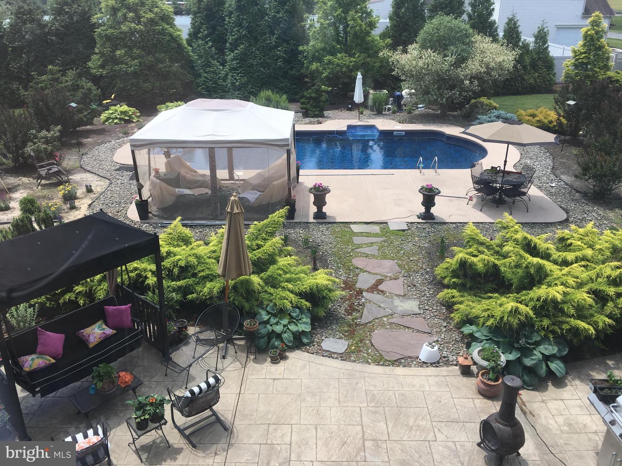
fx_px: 521
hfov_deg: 61.7
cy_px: 233
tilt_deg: -23.4
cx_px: 311
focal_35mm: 29
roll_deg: -0.6
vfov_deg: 48.2
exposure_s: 1/358
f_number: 2.2
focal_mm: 4.15
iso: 25
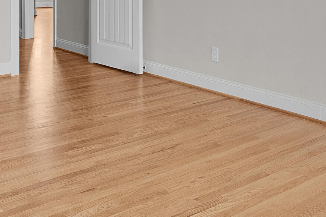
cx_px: 204
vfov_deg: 23.0
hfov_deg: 36.0
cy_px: -28
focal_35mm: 55
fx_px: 498
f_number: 7.1
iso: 320
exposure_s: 1/25
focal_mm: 16
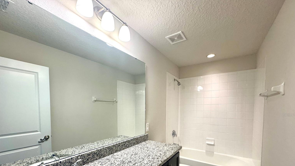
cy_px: 115
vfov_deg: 64.8
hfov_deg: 99.4
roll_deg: +0.0
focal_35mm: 16
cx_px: 147
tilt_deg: -2.9
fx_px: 125
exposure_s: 1/120
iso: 200
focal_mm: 2.22
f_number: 2.2
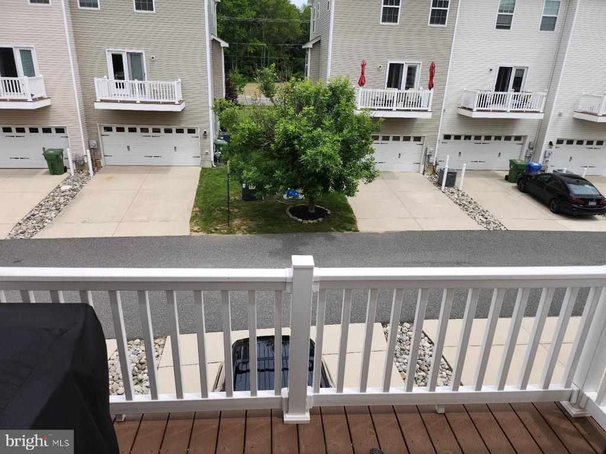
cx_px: 303
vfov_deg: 56.8
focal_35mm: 24
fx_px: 420
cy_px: 227
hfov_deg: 71.6
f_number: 1.8
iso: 50
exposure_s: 1/2500
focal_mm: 5
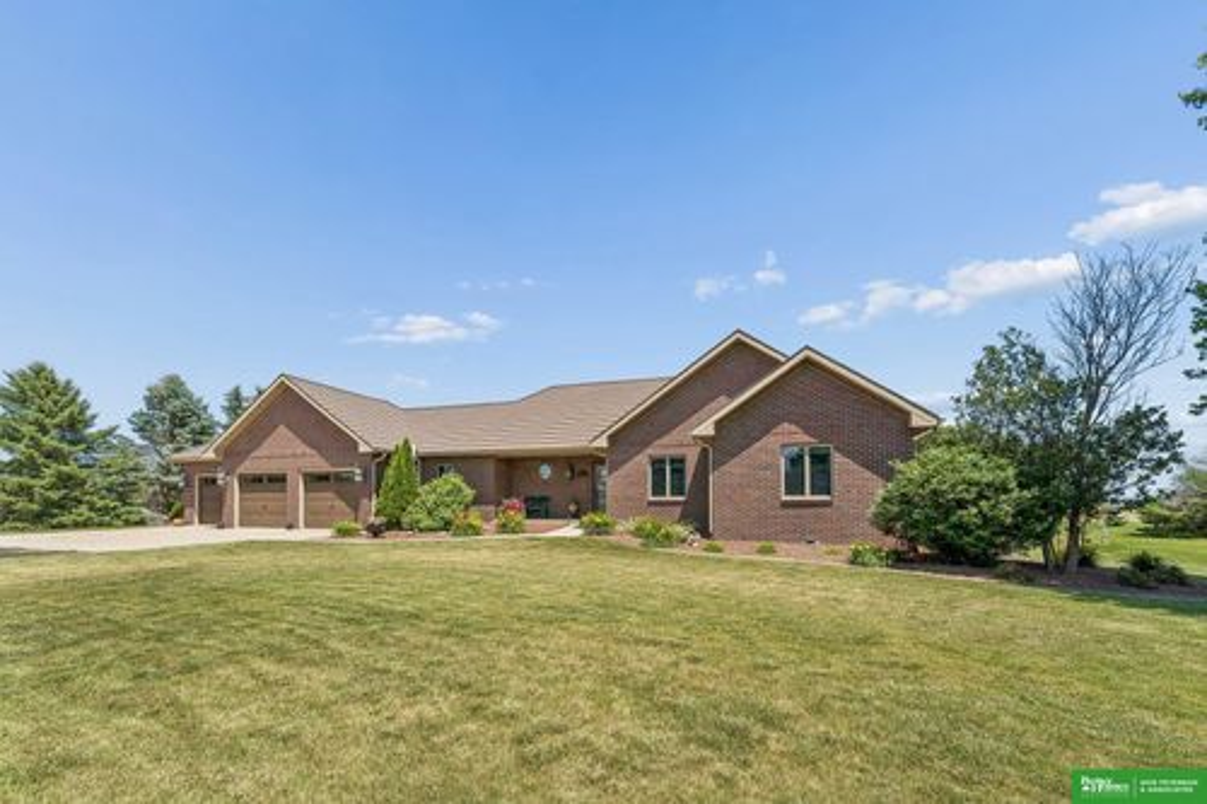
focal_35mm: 14
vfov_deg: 81.2
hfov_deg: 104.3
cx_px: 604
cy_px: 402
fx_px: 469
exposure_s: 1/800
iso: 200
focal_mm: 14
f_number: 8
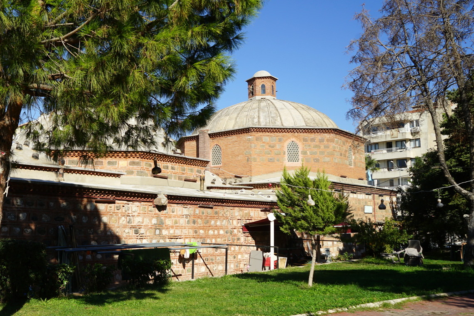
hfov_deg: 48.1
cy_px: 168
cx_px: 101
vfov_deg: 35.0
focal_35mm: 38
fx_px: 500
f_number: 8
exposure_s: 1/320
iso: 100
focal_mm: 24
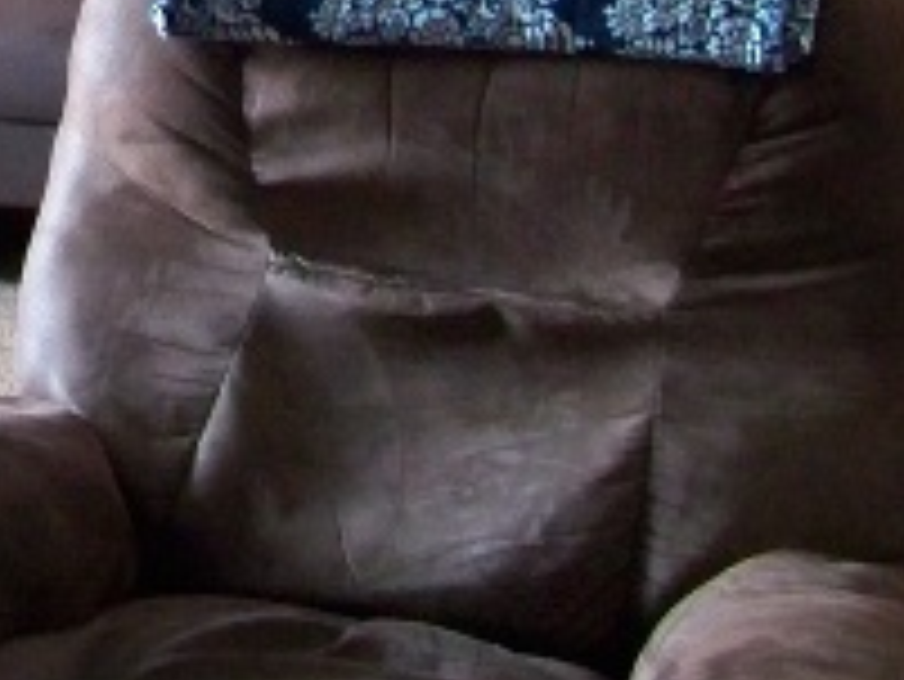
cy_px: -180
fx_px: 2744
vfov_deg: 13.6
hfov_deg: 17.9
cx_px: -130
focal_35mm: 105
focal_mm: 5.85
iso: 800
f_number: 2.8
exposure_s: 1/30
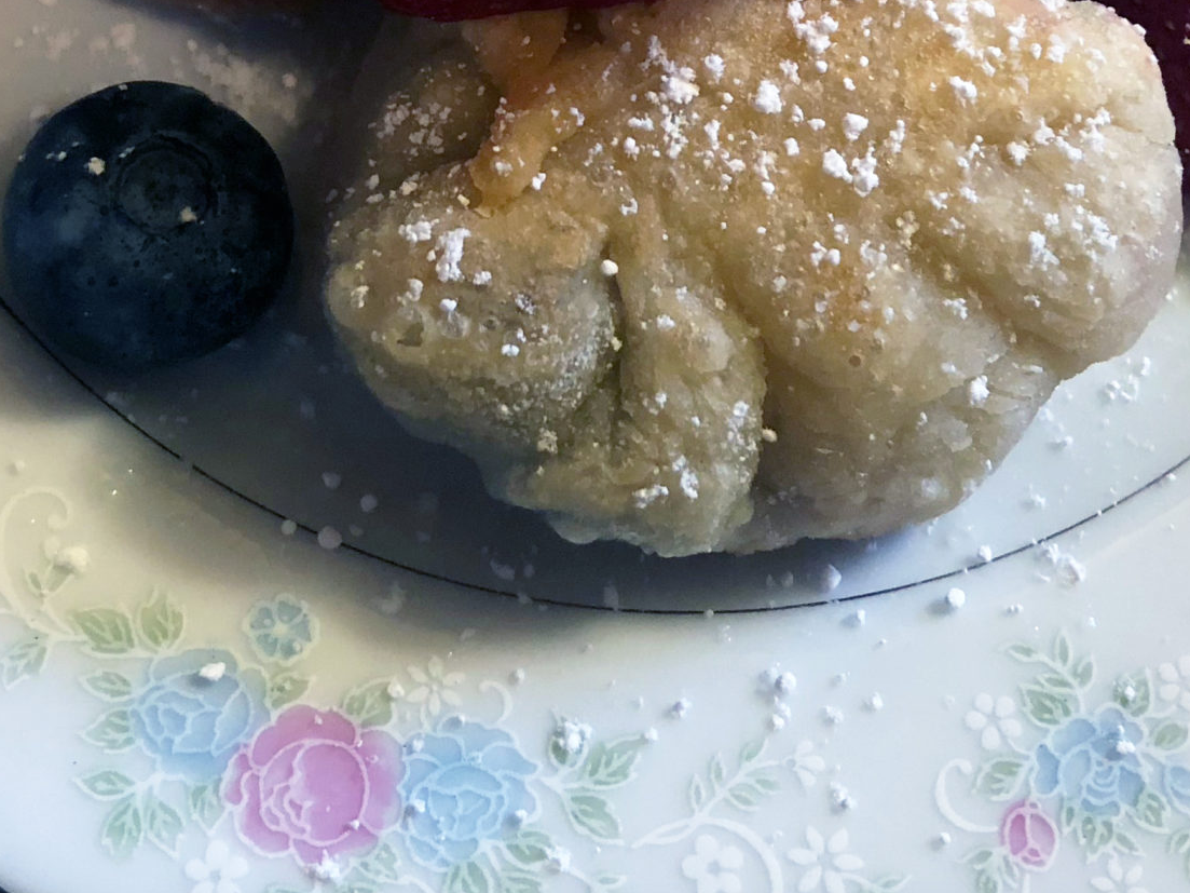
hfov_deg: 29.8
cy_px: -13
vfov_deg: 21.7
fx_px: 2234
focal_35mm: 65
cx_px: 575
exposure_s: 1/13
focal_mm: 3.99
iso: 100
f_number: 1.8
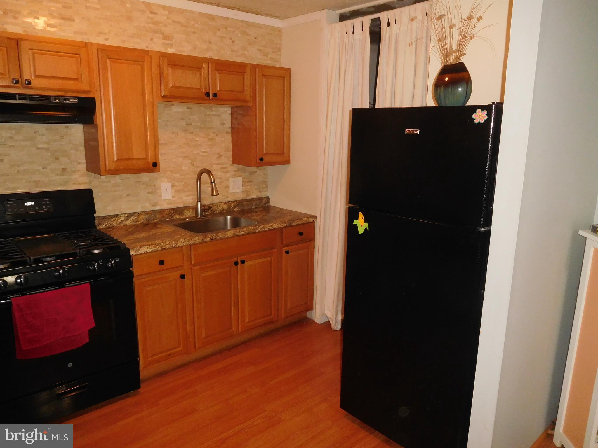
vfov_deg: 54.9
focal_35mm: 25
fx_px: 432
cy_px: 224
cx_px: 299
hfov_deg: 69.4
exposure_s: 1/30
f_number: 3.4
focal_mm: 4.5
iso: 450
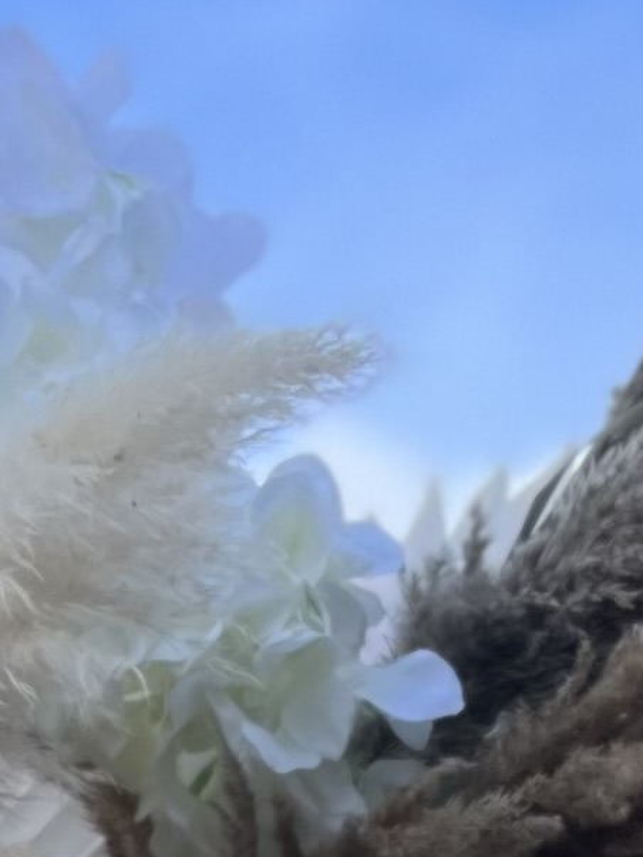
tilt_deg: -3.6
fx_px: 4306
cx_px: 1263
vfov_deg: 9.4
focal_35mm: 174
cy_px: 2413
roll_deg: +0.4
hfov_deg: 8.2
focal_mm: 5.1
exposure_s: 1/1163
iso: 50
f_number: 1.6
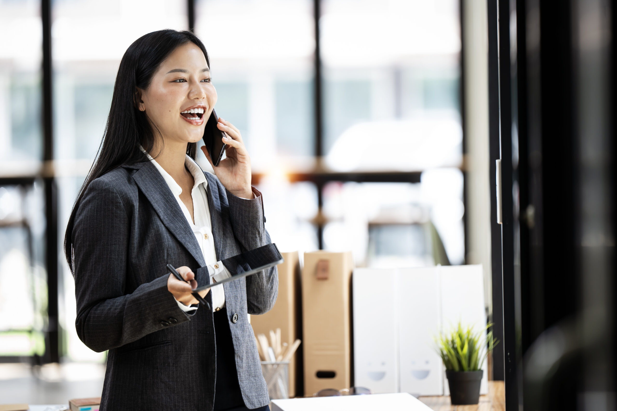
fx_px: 2914
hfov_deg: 12.1
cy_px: 206
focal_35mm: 170
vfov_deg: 8.1
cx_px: 308
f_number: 2.8
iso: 320
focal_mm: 170
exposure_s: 1/125
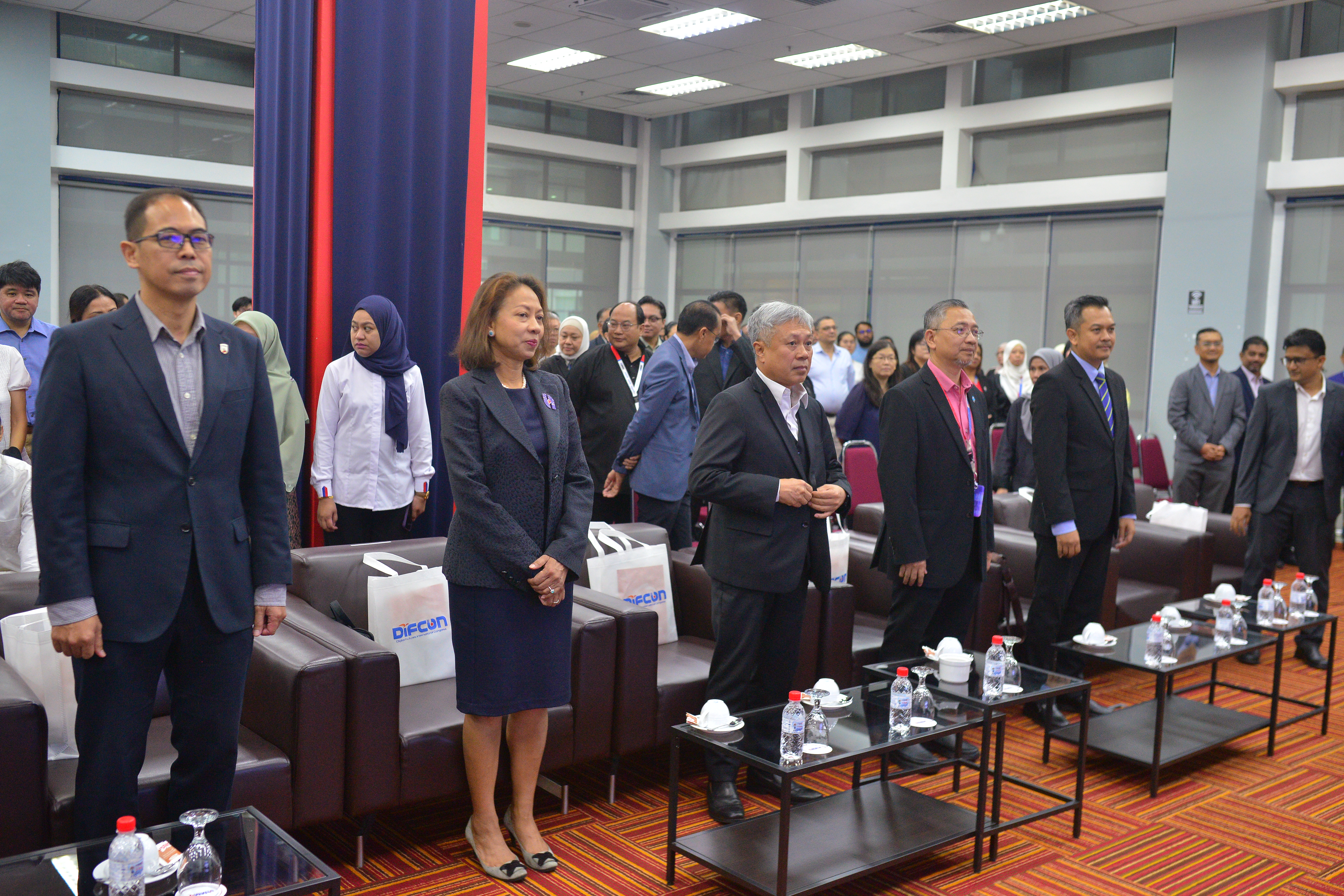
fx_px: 1307
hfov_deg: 54.4
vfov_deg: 37.9
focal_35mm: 35
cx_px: 672
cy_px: 448
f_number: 3.5
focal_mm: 35
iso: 2500
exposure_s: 1/160
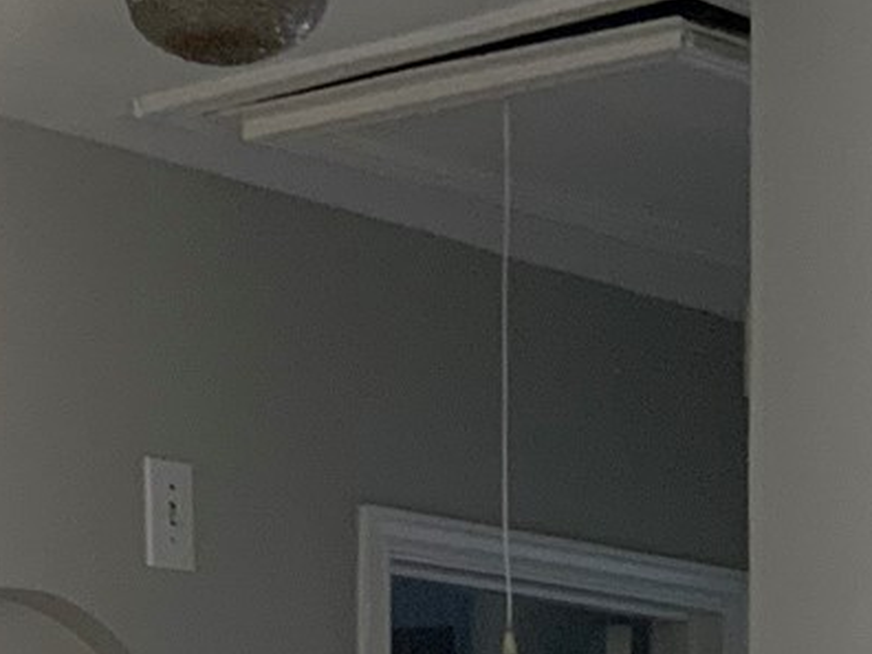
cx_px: 112
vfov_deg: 9.2
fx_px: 3779
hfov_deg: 13.1
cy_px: 1400
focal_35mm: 150
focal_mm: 3
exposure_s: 1/60
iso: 80
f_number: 1.8
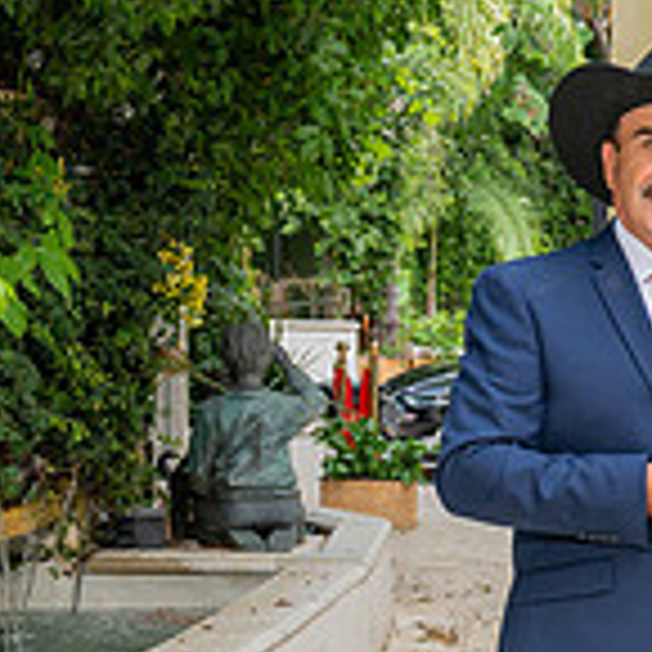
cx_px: 1142
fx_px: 2429
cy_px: 548
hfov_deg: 13.8
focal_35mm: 114
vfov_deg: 15.2
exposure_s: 1/200
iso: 200
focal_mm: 30
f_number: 5
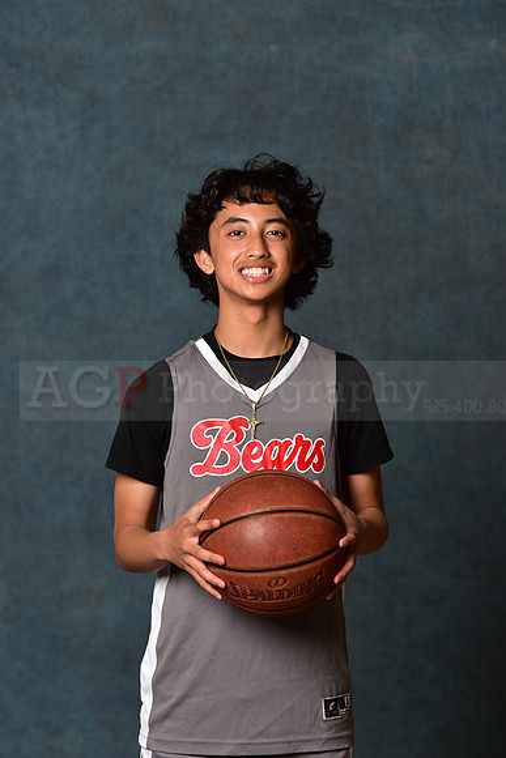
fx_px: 3160
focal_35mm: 150
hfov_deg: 9.2
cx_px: 253
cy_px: 379
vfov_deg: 13.7
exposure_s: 1/160
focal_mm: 150
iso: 200
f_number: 4.5
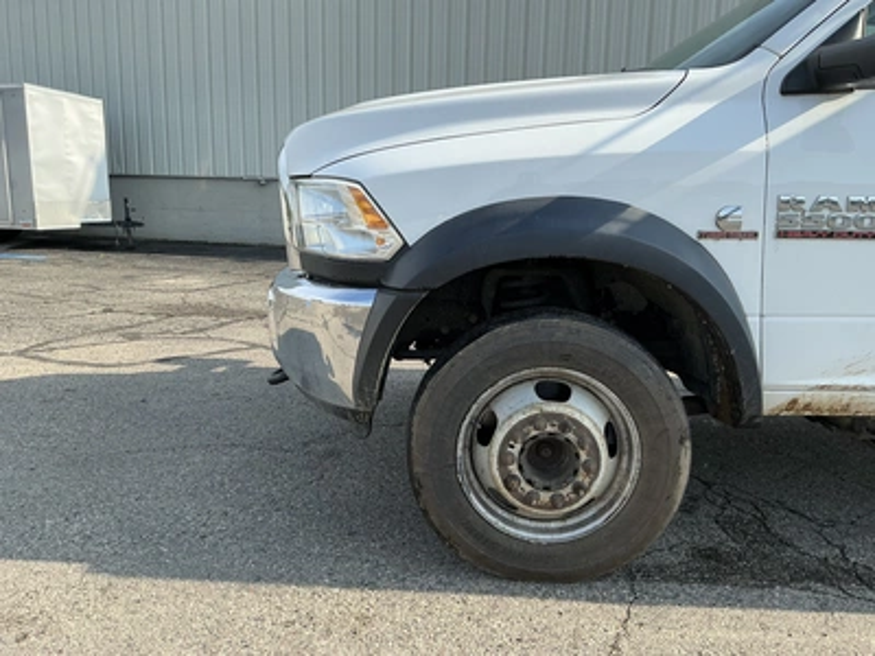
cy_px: 328
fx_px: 708
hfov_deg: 63.4
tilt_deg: -9.3
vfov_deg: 49.7
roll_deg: +0.0
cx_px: 438
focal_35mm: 28
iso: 25
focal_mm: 3
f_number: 1.8
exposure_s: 1/883
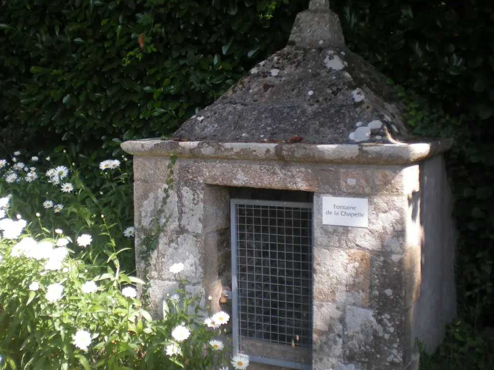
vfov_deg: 29.6
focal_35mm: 49
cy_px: 169
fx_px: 699
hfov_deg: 38.7
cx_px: 189
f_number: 3.1
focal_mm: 6.3
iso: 64
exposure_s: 1/198
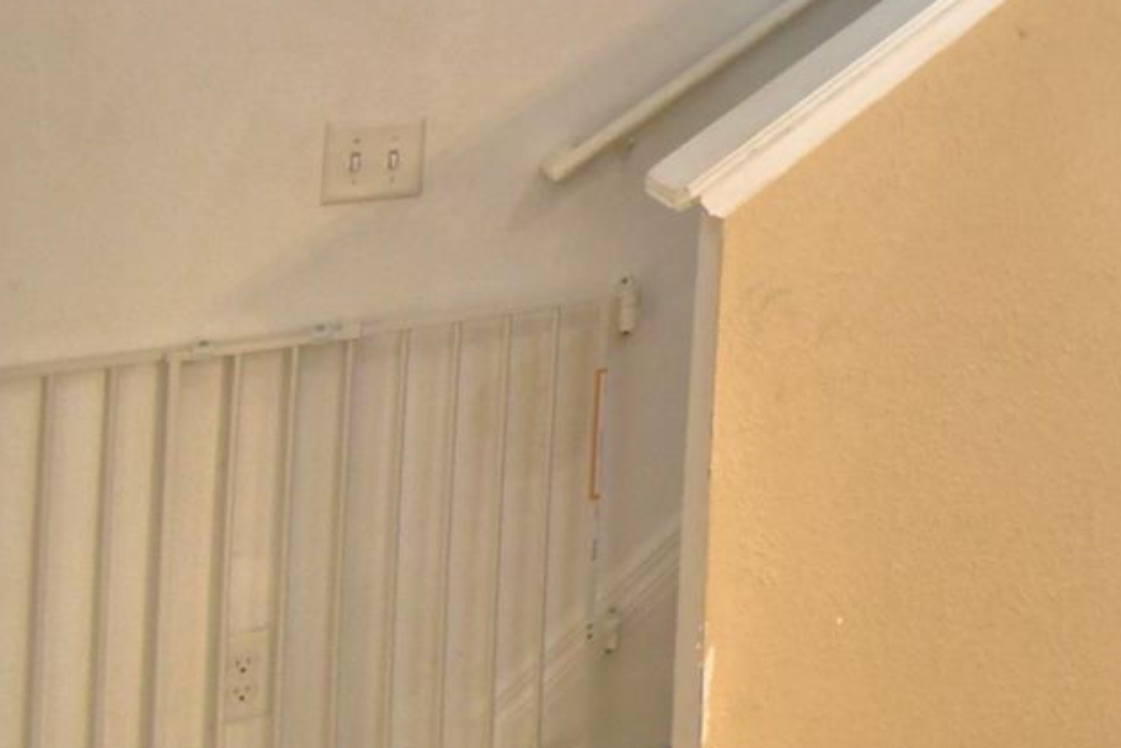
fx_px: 1183
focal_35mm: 38
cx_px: 1361
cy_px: -155
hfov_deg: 37.5
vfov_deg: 29.9
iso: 400
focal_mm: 10
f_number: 4.5
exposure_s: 1/40
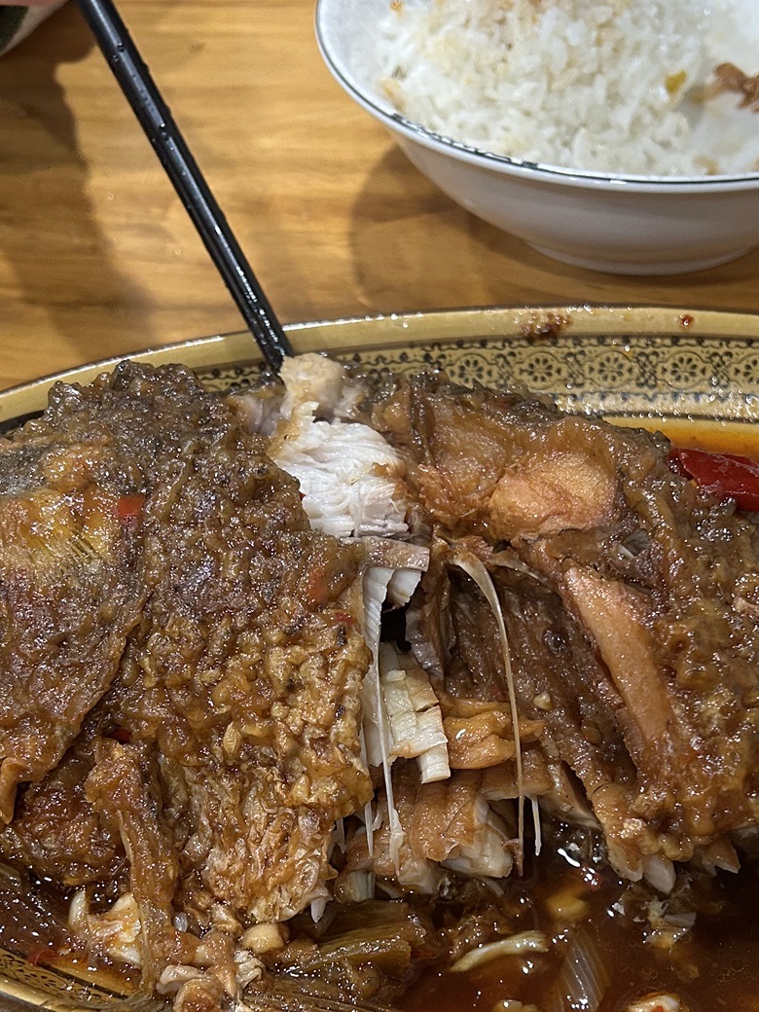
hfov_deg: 29.1
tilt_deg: -50.8
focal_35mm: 50
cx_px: 416
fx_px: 1462
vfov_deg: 37.5
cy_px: 729
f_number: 1.5
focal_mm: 5.7
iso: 250
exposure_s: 1/50
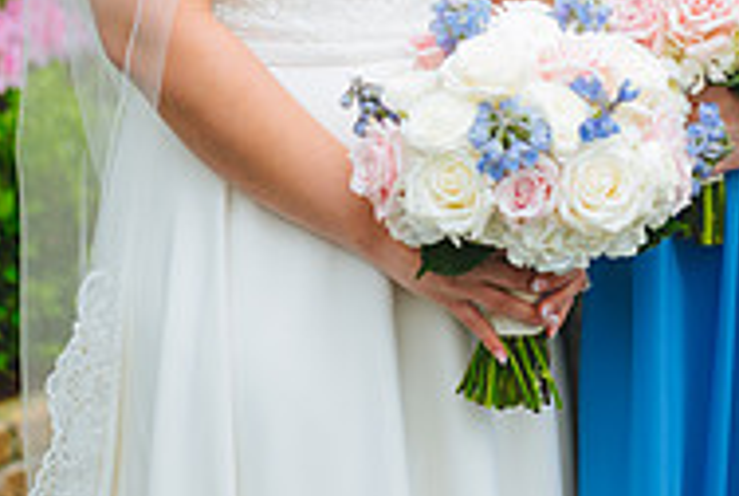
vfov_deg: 8.2
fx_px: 3433
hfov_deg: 12.3
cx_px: 552
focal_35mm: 167
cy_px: -4
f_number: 2.8
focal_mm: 70
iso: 125
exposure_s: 1/320
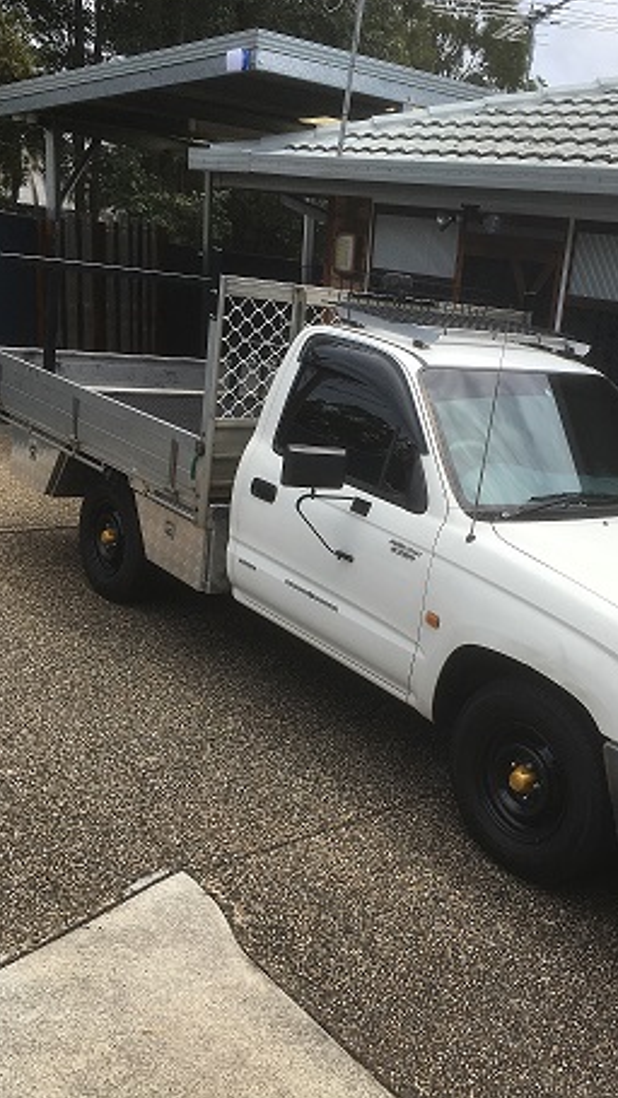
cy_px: 572
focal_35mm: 35
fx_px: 1019
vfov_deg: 56.6
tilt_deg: -18.5
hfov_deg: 33.3
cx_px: 430
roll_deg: -7.0
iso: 25
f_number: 2.2
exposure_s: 1/1923
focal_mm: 4.15
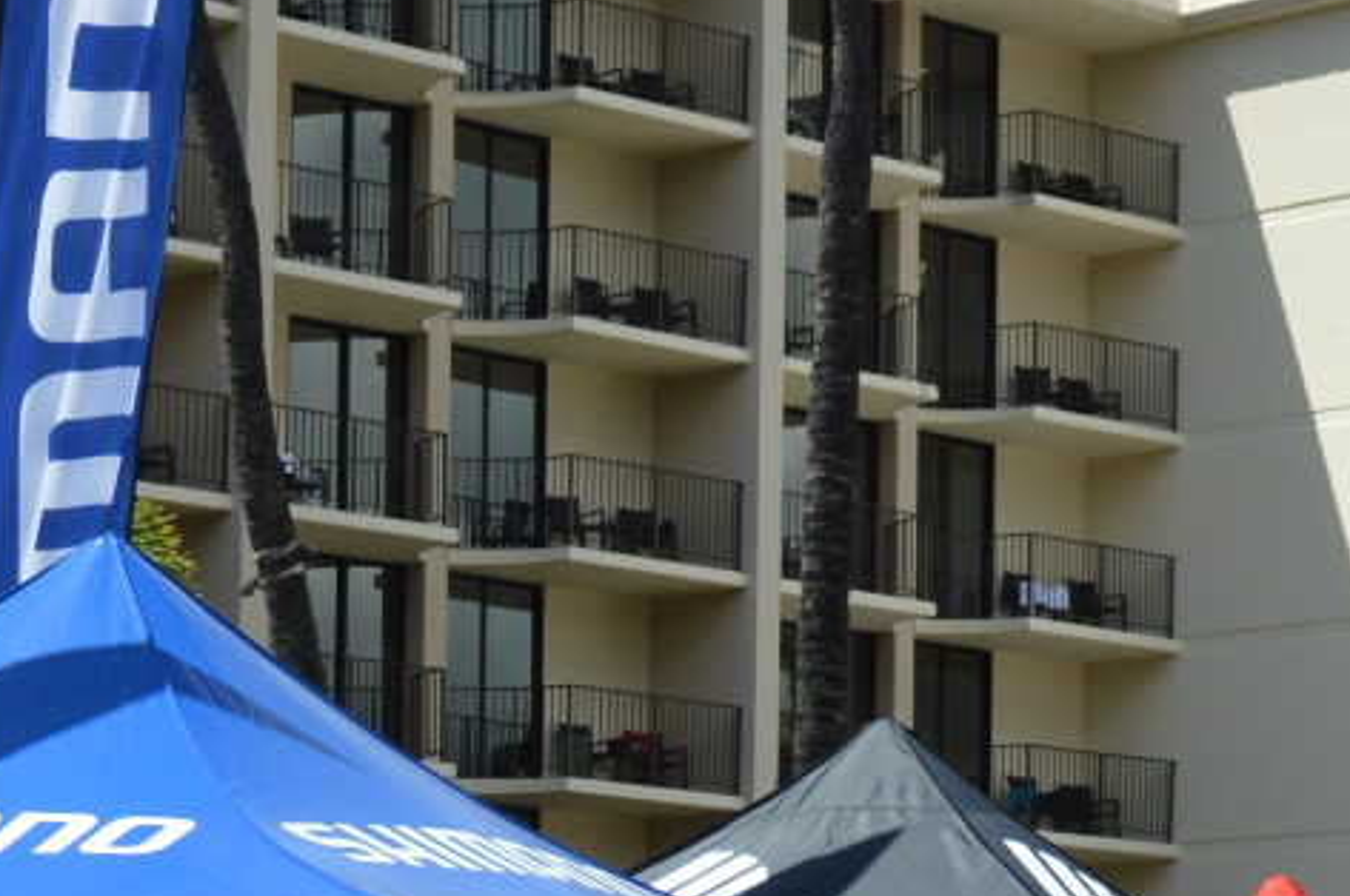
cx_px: 368
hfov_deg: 14.3
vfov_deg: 9.3
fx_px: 5355
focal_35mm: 143
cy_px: 1350
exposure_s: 1/250
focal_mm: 22
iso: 100
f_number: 8
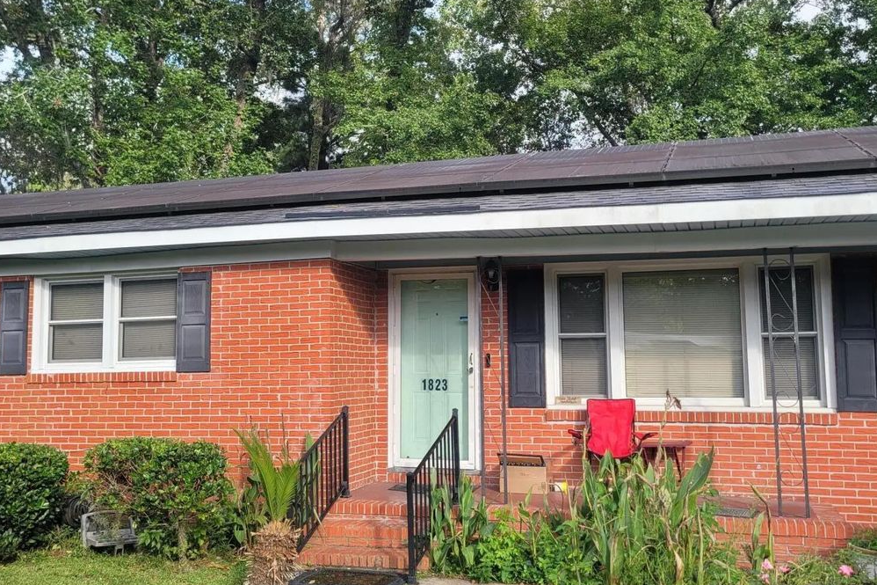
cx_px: 431
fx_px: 901
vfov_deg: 35.9
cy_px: 288
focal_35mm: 37
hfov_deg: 51.9
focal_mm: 5.4
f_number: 1.8
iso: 40
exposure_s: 1/699
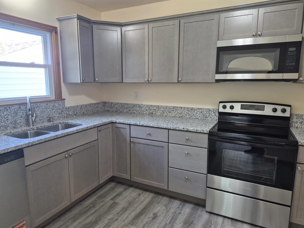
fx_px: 202
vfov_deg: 58.9
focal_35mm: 23
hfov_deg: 73.9
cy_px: 114
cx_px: 152
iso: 200
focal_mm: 5.4
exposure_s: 1/120
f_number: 1.8
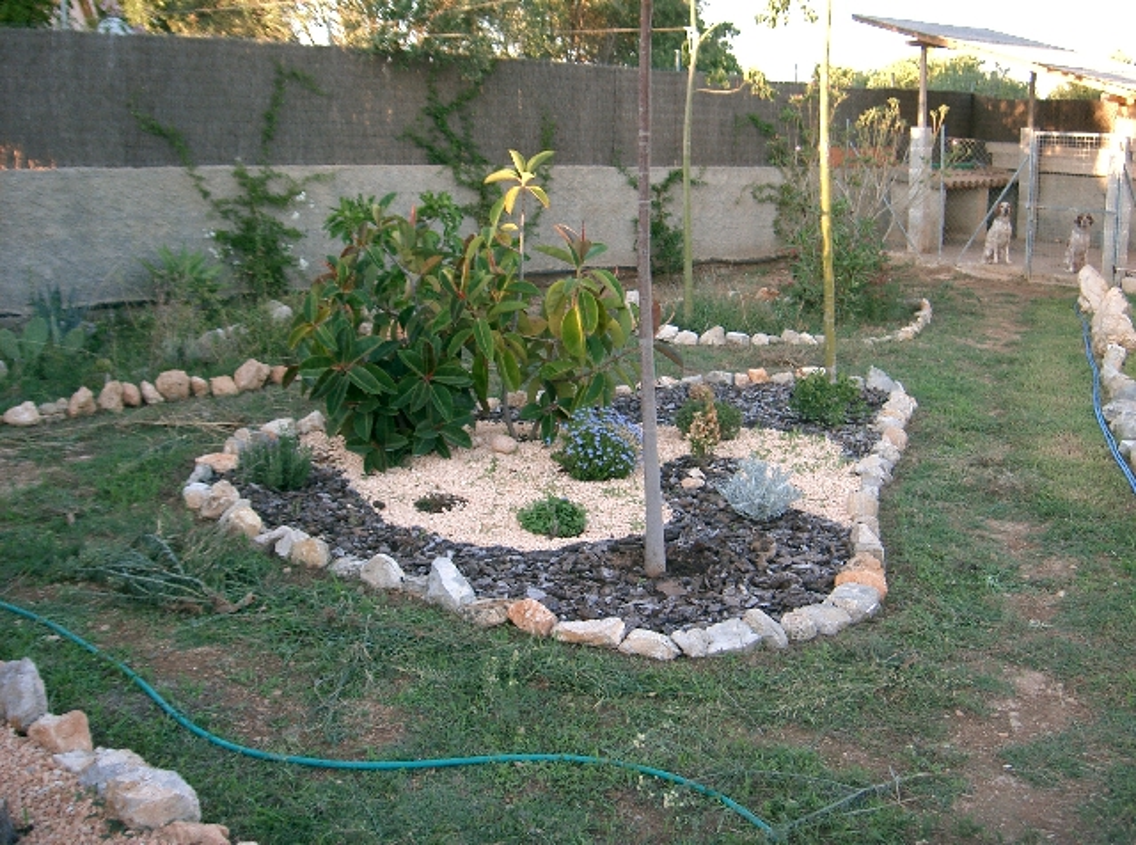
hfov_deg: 48.0
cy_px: 422
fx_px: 1276
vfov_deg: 36.6
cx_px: 568
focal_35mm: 39
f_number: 2.8
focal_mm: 8
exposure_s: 1/160
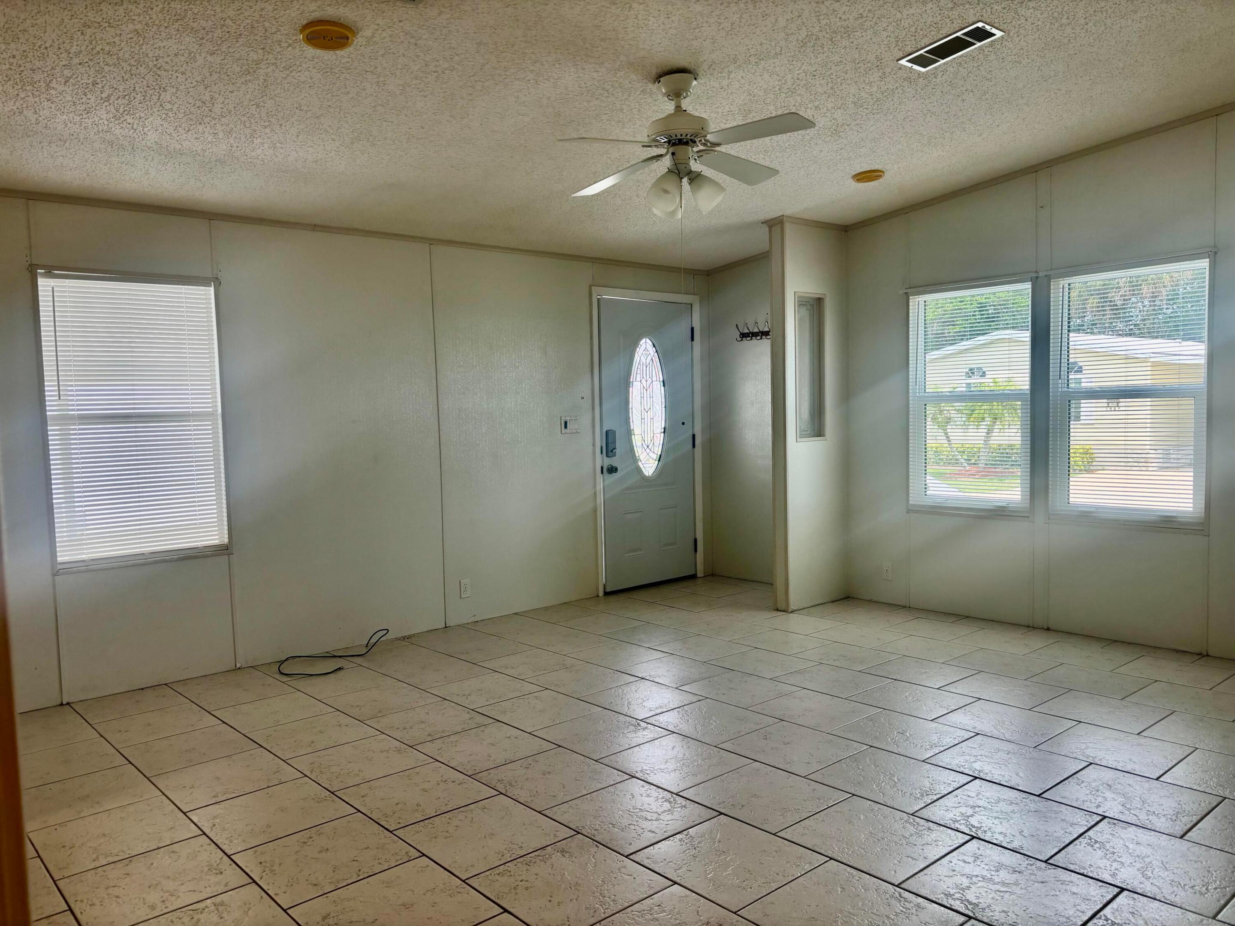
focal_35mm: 26
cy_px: 463
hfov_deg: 67.3
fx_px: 928
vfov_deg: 53.1
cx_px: 618
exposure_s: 1/177
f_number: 1.6
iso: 40
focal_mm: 5.96
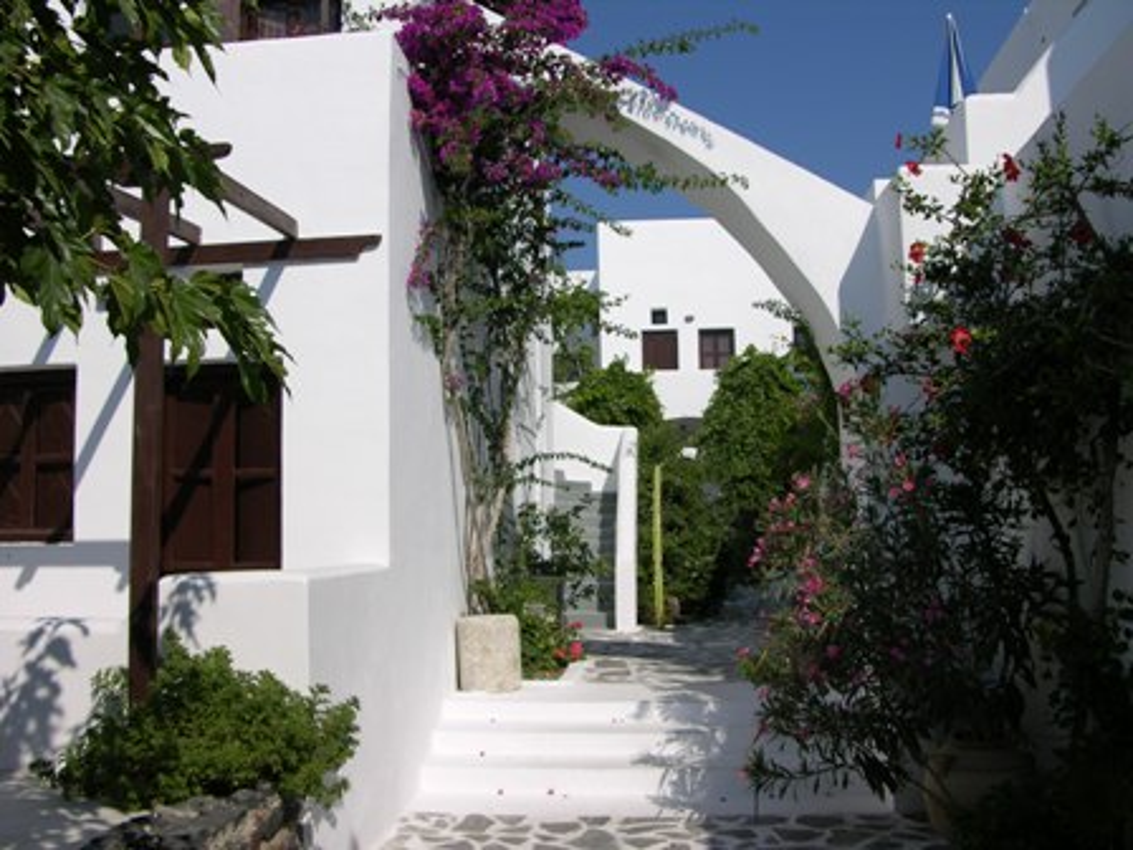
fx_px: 1146
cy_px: 425
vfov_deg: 40.7
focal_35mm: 35
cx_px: 566
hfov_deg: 52.6
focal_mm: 8.9
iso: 50
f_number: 4
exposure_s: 1/1059
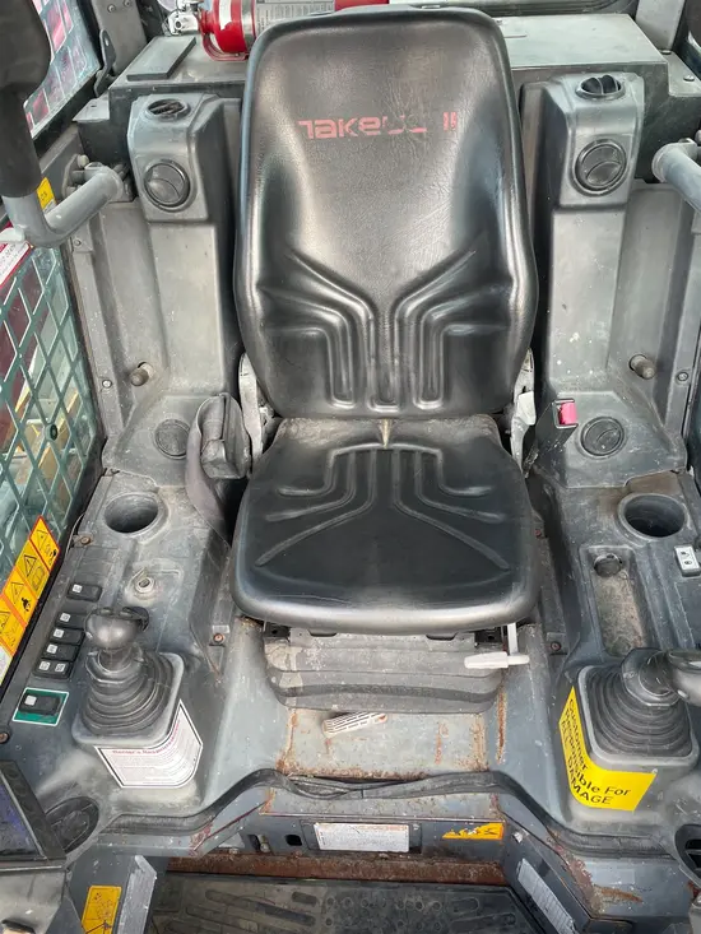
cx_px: 350
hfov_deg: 53.1
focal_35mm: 26
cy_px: 467
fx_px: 702
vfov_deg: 67.3
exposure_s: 1/121
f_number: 1.6
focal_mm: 4.2
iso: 80
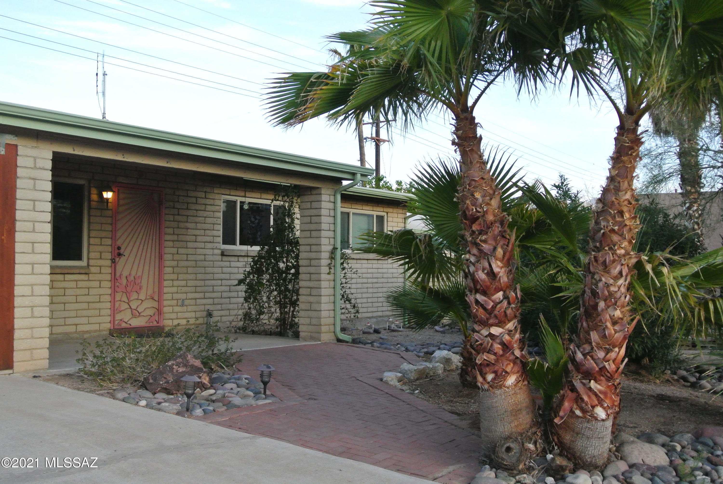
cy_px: 242
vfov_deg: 30.6
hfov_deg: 44.5
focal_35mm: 44
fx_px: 885
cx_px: 362
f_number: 4.2
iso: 800
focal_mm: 16.3
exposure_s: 1/500
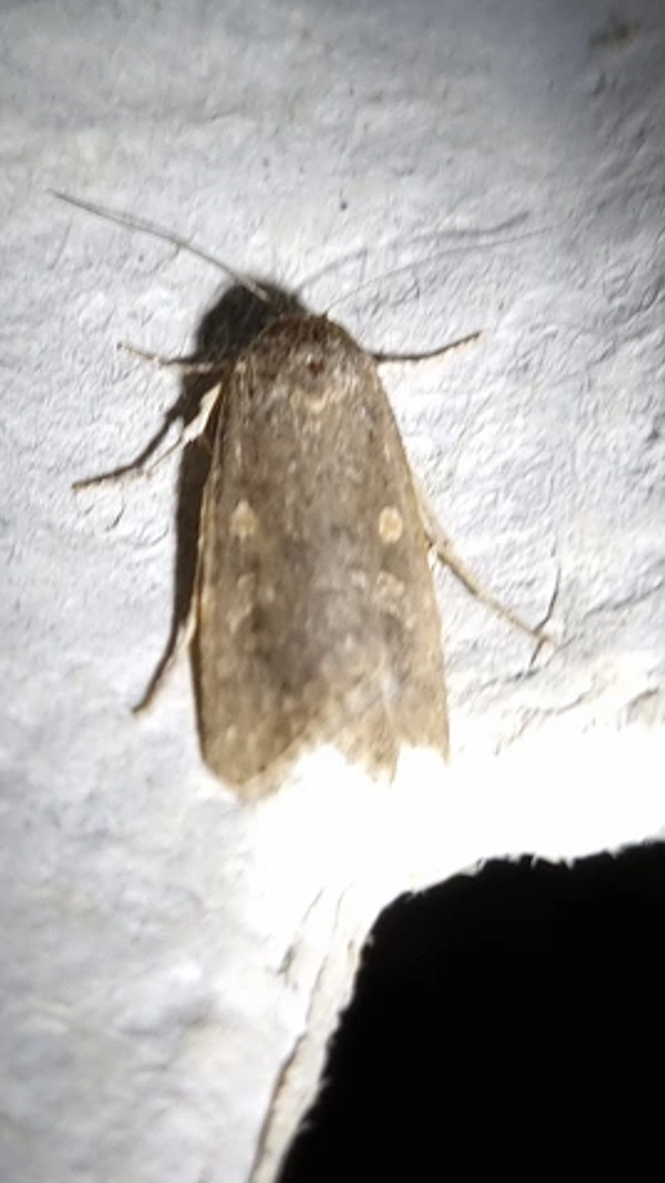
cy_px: 593
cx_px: 288
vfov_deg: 52.8
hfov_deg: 31.1
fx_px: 1192
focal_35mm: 38
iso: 160
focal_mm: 5.4
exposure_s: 1/50
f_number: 1.8
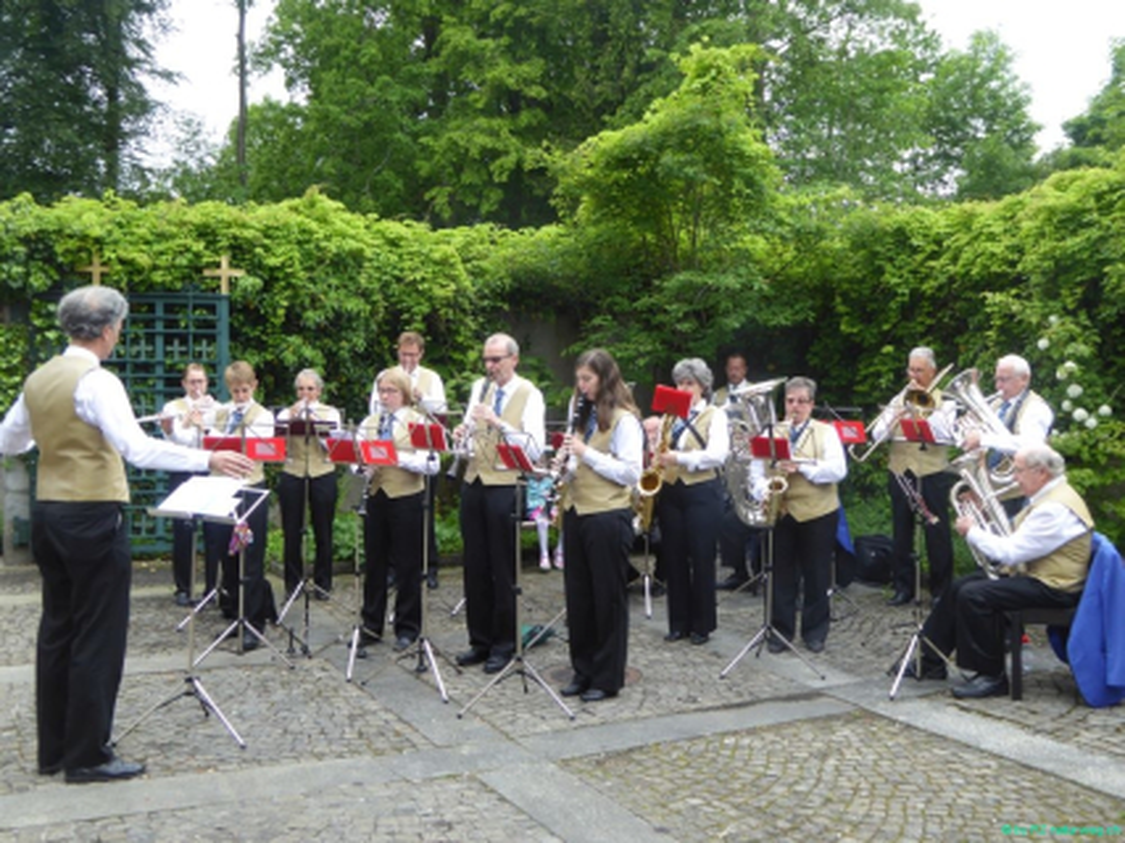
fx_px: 1137
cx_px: 562
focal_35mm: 35
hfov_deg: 52.6
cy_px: 422
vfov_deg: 40.7
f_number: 3.7
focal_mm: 6.3
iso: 100
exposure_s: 1/100
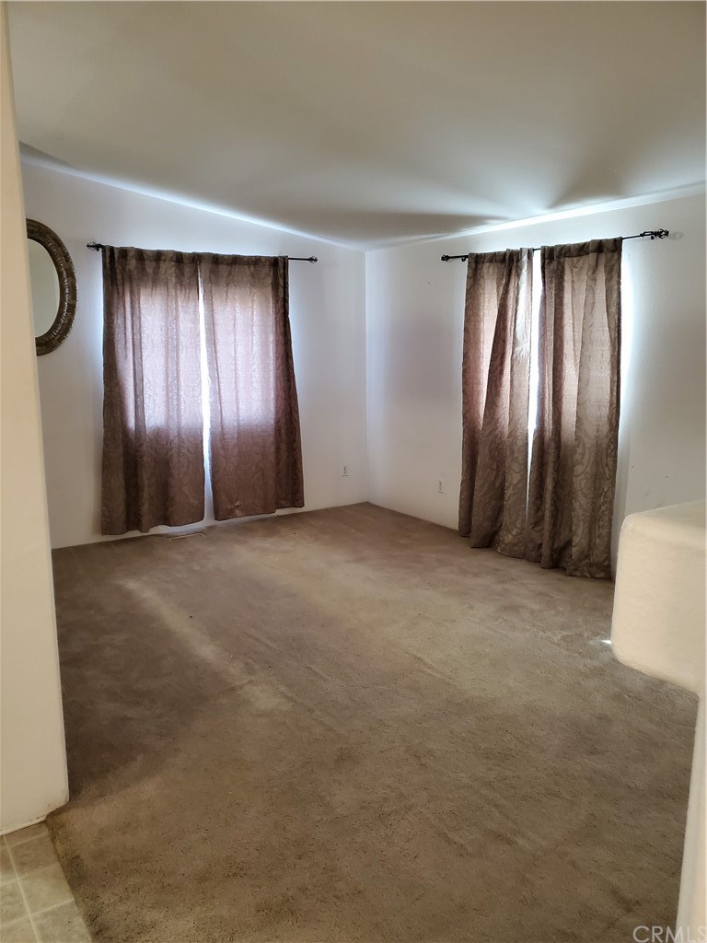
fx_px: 708
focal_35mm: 26
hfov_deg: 53.1
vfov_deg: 67.3
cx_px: 354
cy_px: 472
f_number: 1.5
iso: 320
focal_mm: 4.3
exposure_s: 1/39
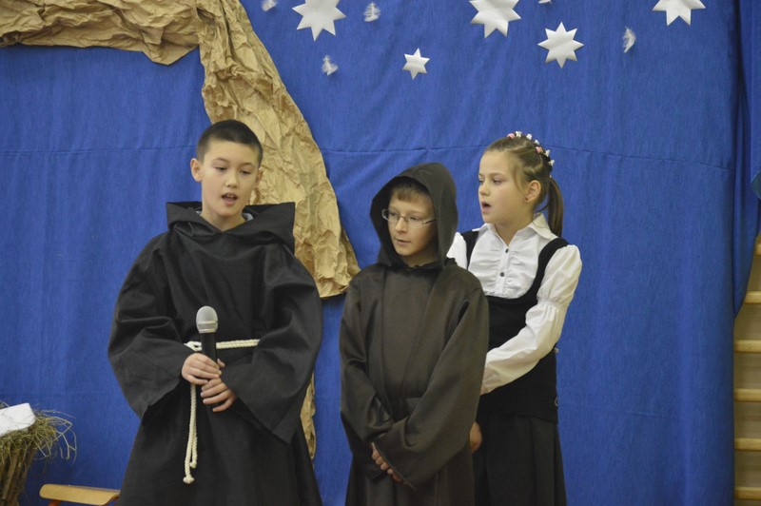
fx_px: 3327
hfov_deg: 13.1
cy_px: 253
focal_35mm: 158
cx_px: 380
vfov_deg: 8.7
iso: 3200
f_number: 5.6
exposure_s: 1/25
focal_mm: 105
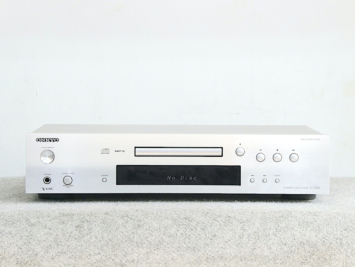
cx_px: 178
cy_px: 134
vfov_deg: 11.0
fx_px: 1384
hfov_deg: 14.6
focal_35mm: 135
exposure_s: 1/25
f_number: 5.3
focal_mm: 24.2
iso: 200
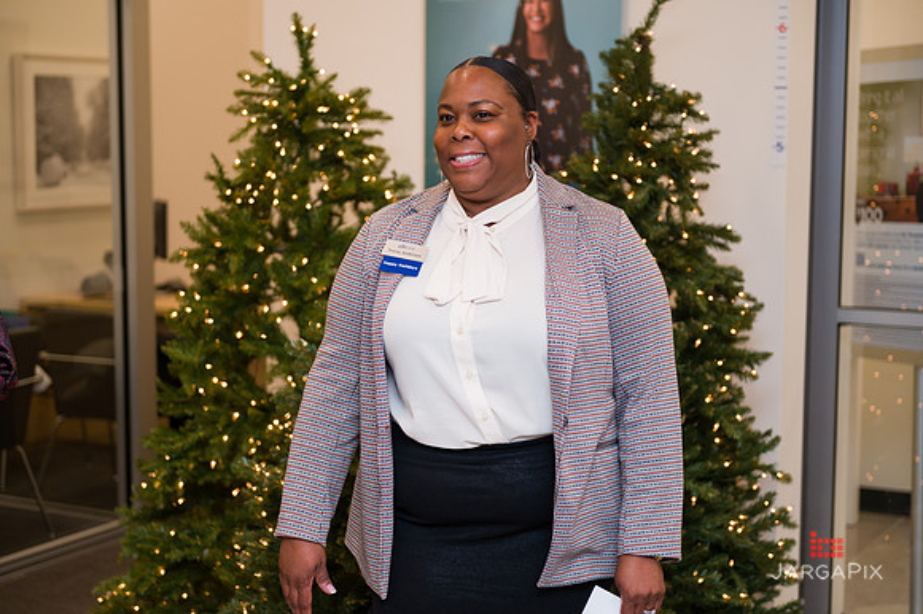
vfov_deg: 21.9
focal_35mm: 62
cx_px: 462
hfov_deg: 32.4
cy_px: 307
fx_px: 1589
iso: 400
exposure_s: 1/200
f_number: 3.2
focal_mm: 62
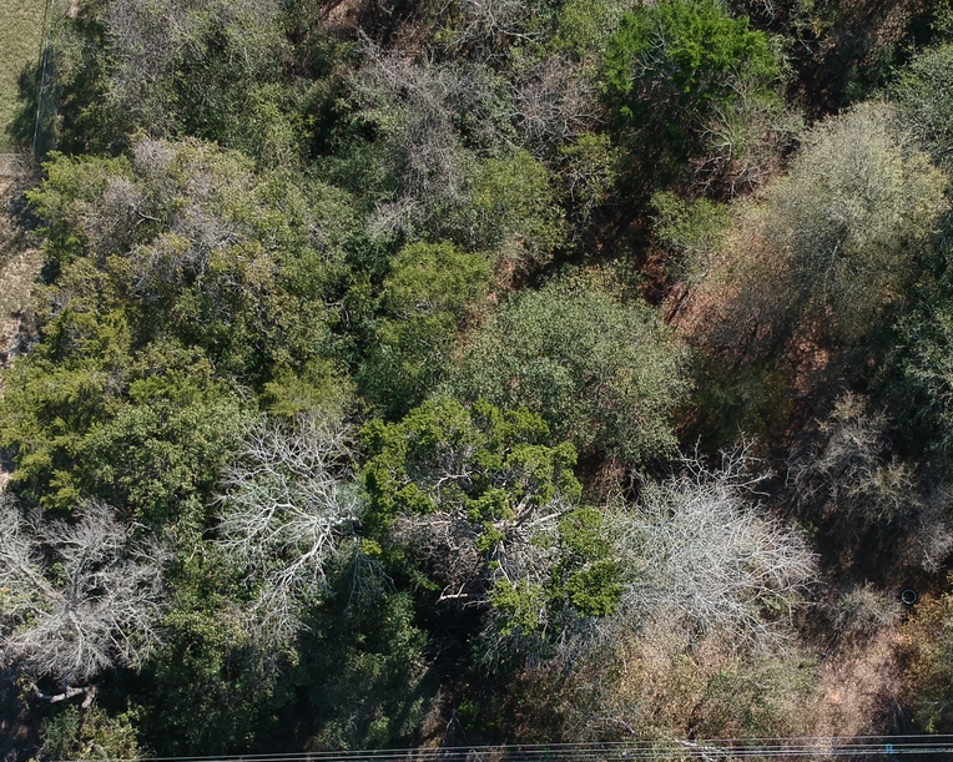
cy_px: 546
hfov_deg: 40.1
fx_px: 1297
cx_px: 595
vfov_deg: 32.3
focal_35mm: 46
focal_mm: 4.49
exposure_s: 1/500
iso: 100
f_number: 2.6
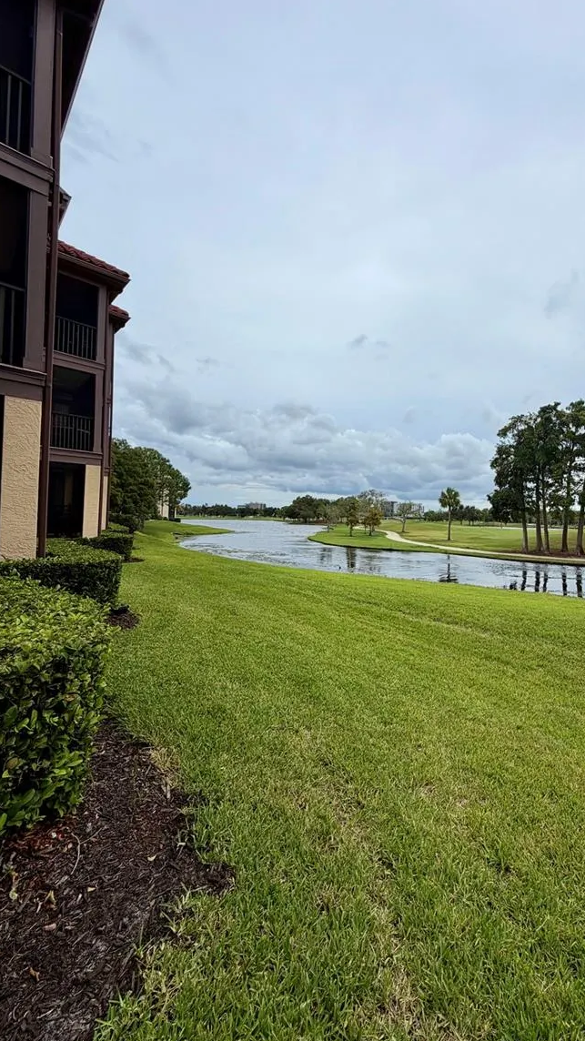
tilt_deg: +1.8
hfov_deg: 65.3
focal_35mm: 16
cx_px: 389
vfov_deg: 99.4
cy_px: 516
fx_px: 441
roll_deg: -0.3
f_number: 2.2
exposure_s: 1/1534
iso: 20
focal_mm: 2.22
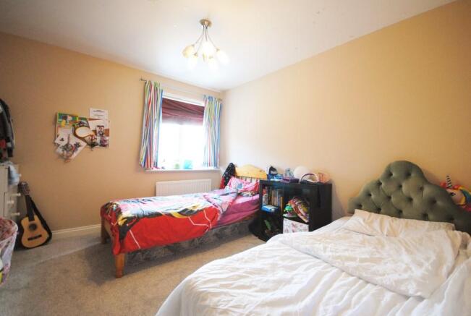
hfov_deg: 100.3
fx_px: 197
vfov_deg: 77.6
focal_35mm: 15
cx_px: 236
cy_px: 158
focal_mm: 10
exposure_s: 1/30
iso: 560
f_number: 4
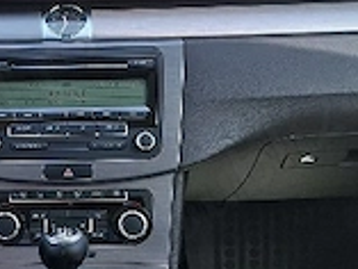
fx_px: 911
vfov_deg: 16.8
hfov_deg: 21.8
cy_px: 146
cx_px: 41
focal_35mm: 88
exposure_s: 1/303
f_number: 1.8
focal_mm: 5.54
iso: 50
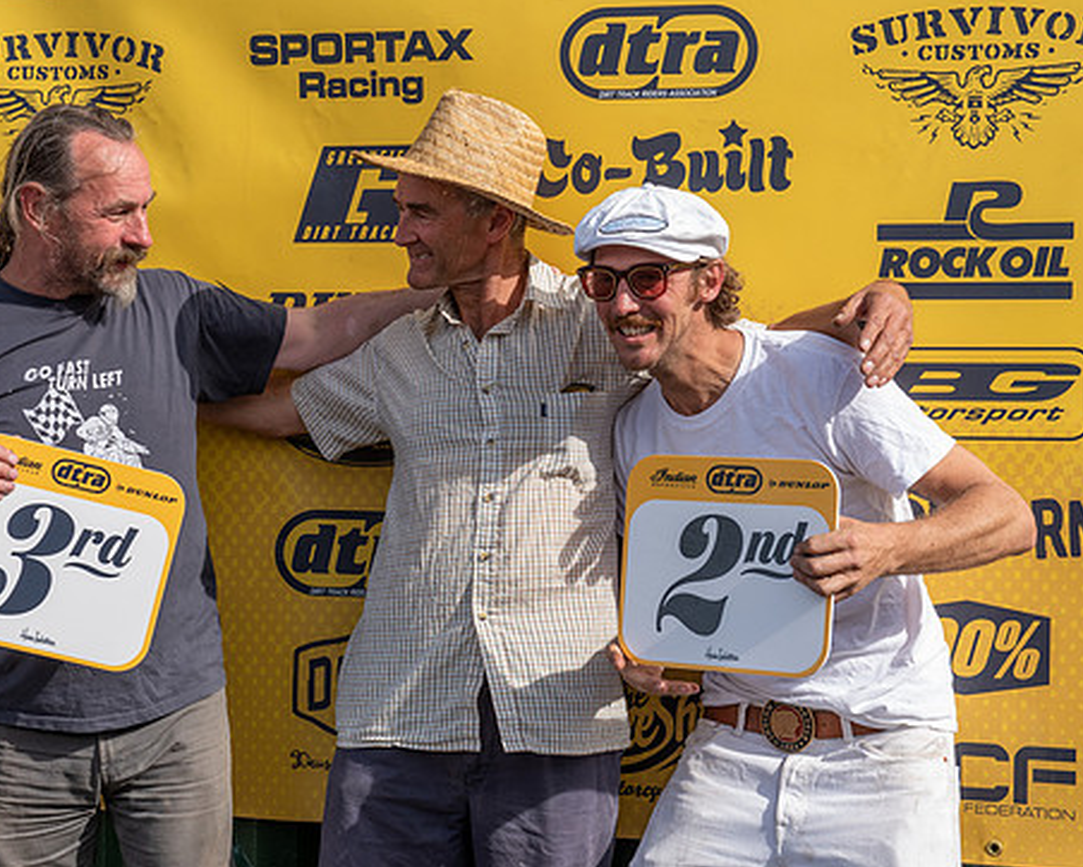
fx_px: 2373
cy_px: 475
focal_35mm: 74
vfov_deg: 20.7
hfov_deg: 25.7
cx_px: 475
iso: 200
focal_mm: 58
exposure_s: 1/400
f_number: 5.6
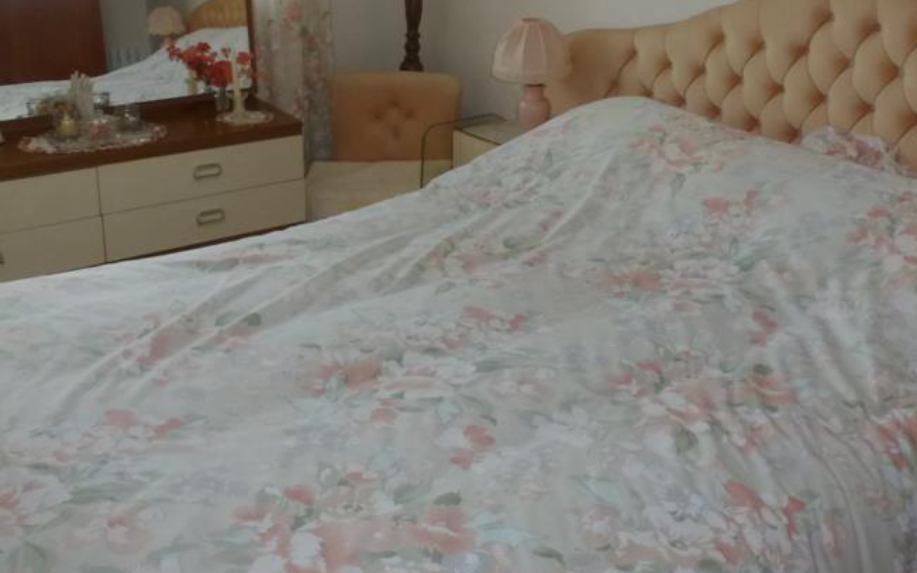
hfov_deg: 49.2
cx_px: 496
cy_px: 110
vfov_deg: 31.1
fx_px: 1000
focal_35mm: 40
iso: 160
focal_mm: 4.3
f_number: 3.3
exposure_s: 1/60
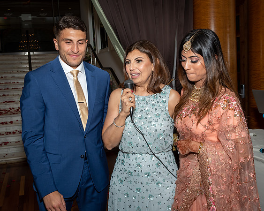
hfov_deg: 43.0
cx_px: 139
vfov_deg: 35.0
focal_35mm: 43
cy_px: 100
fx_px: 335
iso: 500
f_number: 7.1
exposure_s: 1/250
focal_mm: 24
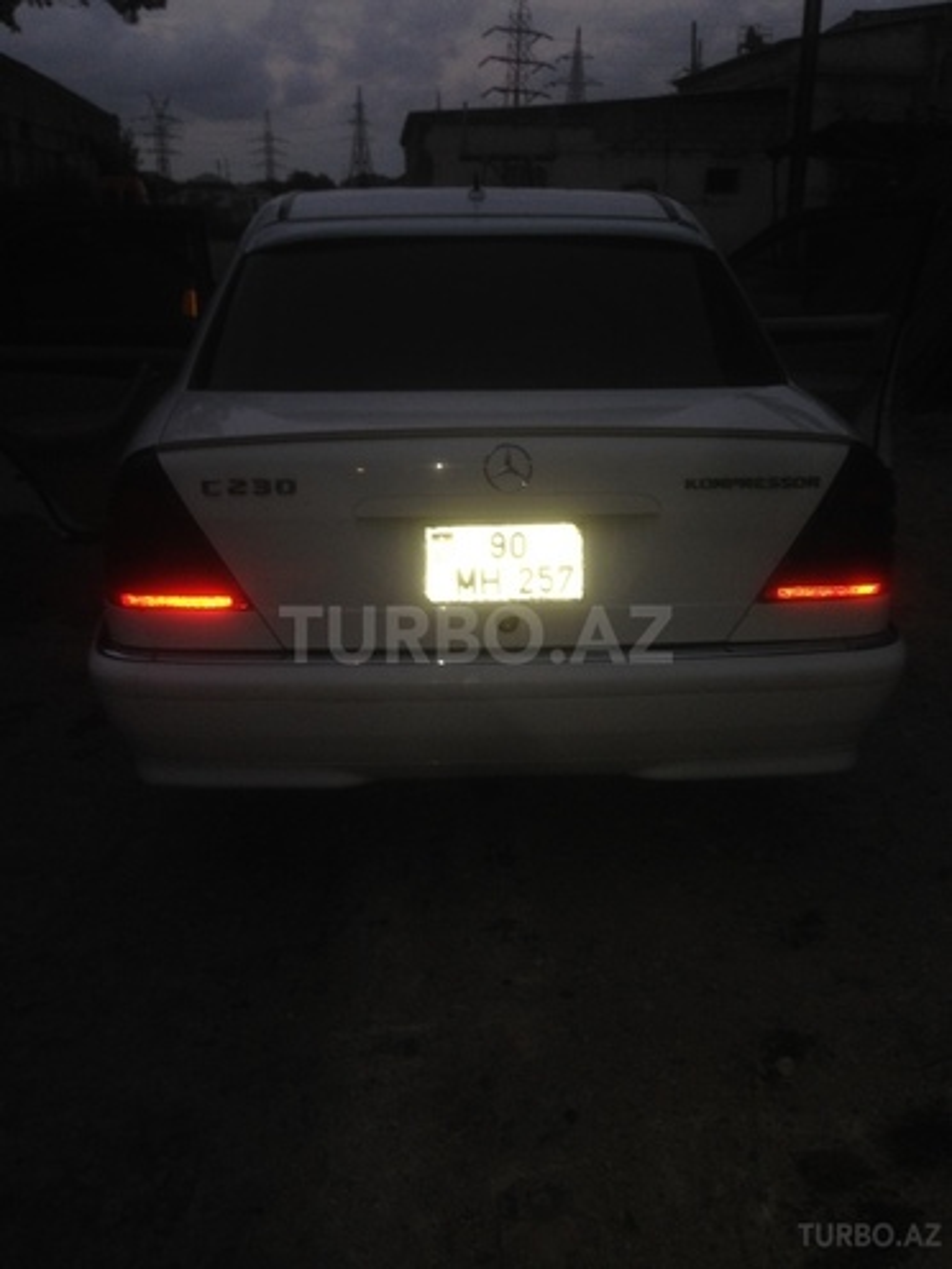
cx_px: 476
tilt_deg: -18.0
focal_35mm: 33
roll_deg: -1.9
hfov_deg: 42.9
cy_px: 634
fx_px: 1210
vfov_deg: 55.4
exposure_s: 1/20
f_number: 2.4
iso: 64
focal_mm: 4.12
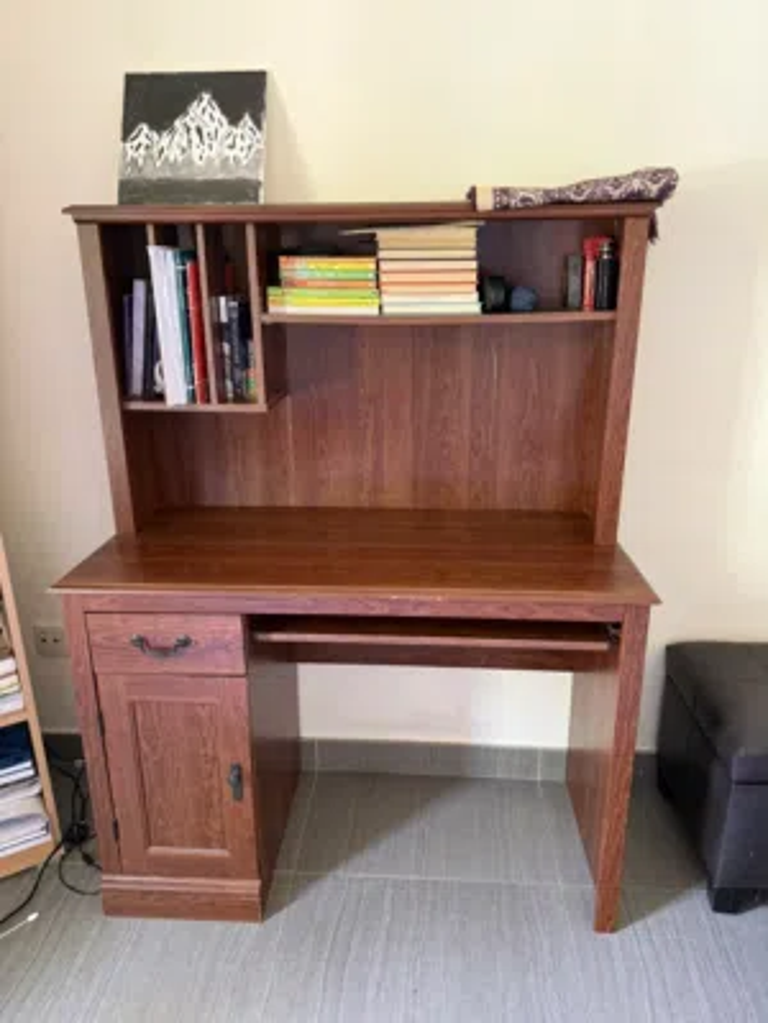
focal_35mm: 24
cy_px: 512
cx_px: 384
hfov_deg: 56.8
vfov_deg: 71.6
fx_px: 710
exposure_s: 1/60
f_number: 1.78
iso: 640
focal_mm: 6.76
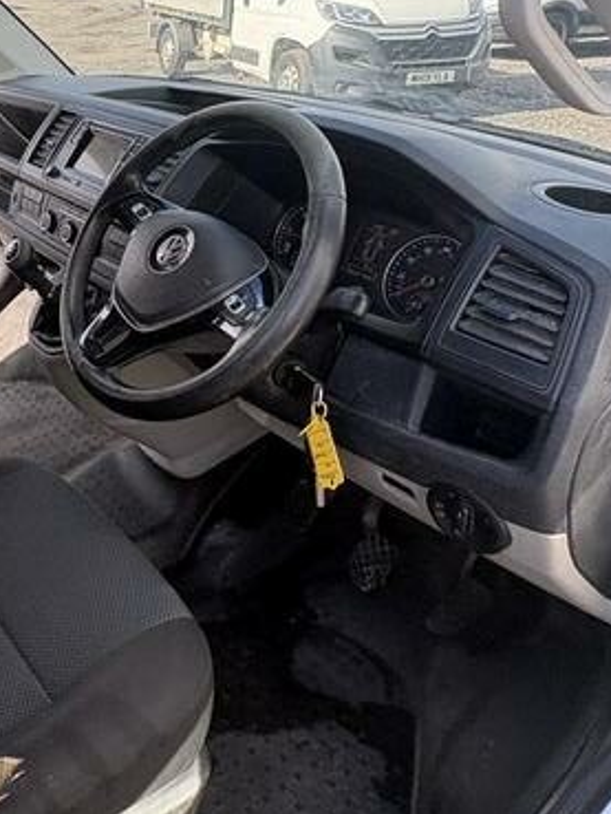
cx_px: 18
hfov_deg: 37.8
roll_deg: -2.5
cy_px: 296
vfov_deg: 53.2
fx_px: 800
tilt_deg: -18.0
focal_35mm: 34
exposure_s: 1/270
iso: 40
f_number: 2.2
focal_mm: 2.22
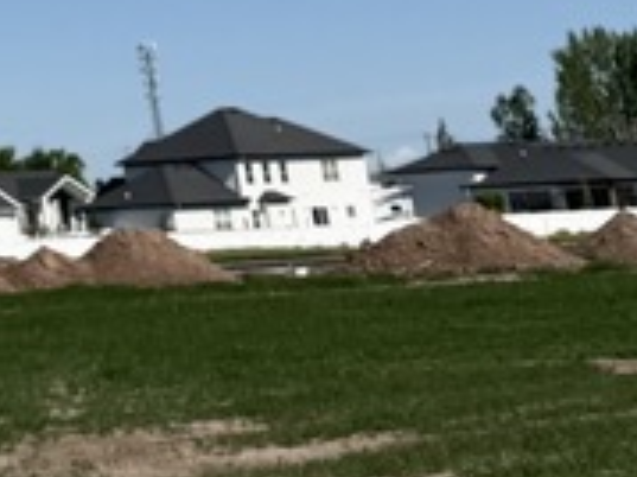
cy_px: -445
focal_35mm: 161
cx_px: -1203
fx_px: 2961
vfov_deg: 8.7
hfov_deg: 9.7
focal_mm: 6.76
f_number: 1.78
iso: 80
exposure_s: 1/8130
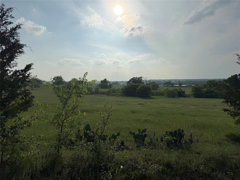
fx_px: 166
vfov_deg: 56.8
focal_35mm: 24
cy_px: 90
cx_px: 120
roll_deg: +1.6
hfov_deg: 71.6
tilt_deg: -1.1
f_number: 1.78
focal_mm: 6.76
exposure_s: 1/22727
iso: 64
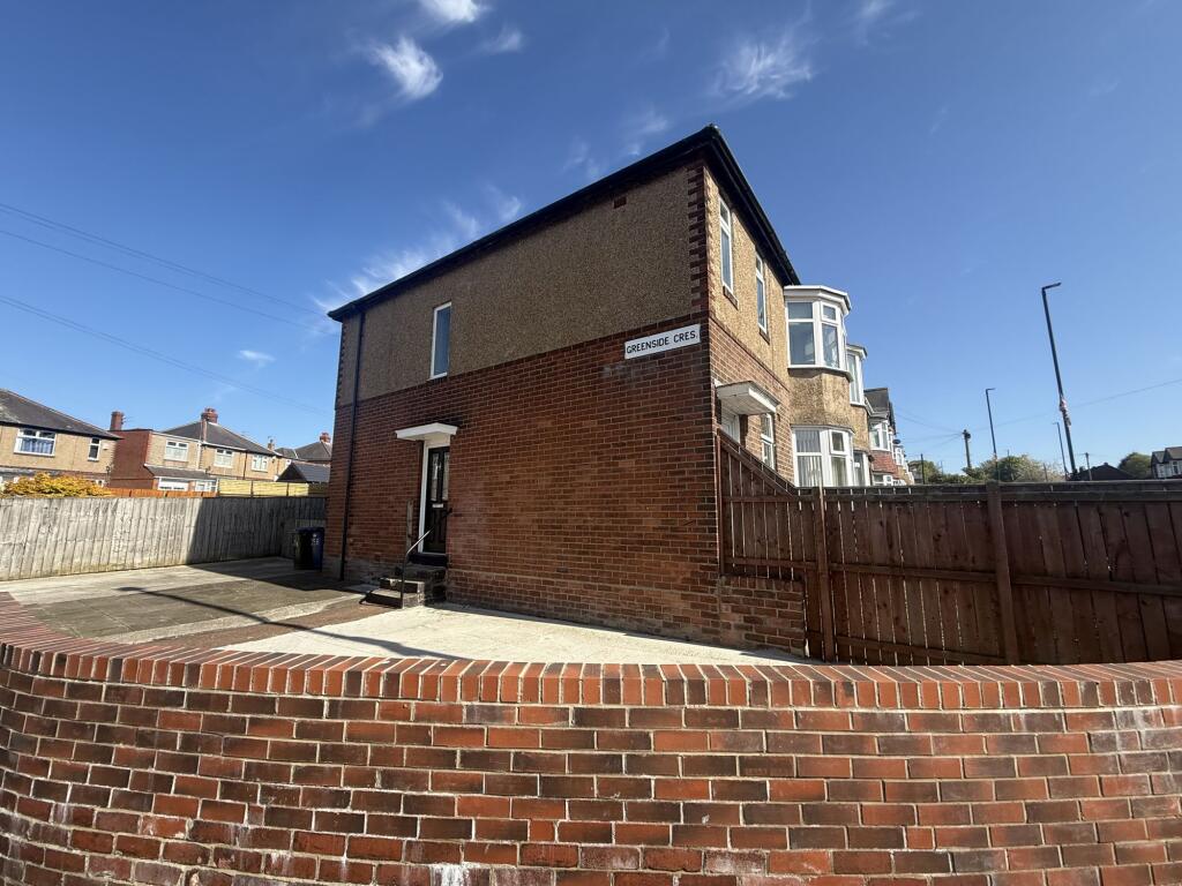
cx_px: 591
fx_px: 478
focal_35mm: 14
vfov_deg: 85.7
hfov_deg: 102.1
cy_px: 443
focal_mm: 2.22
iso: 50
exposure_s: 1/853
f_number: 2.2
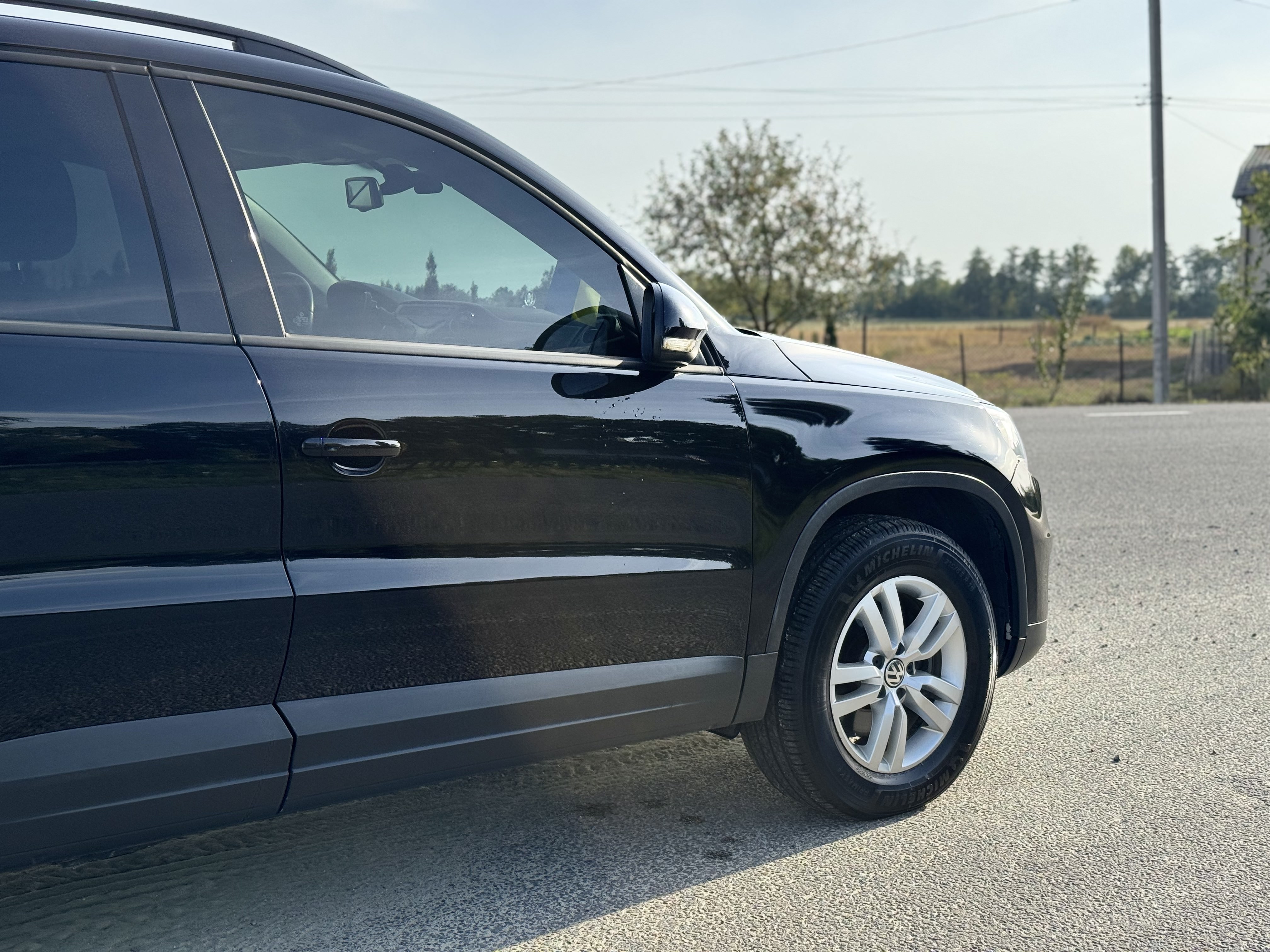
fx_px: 1761
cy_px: 476
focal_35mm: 48
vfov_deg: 30.3
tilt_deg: -4.9
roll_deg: +0.2
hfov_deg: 39.7
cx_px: 635
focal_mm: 6.76
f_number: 1.78
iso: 64
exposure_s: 1/2513
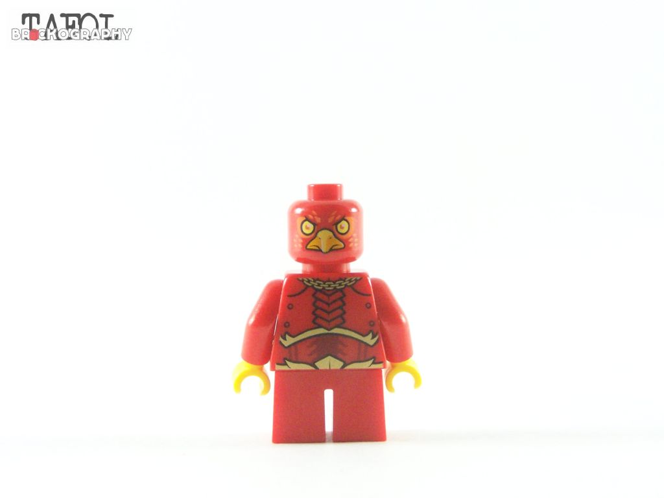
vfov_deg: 21.3
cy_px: 249
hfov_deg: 28.2
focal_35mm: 69
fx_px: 1324
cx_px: 332
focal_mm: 11.5
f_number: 4
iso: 400
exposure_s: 1/60
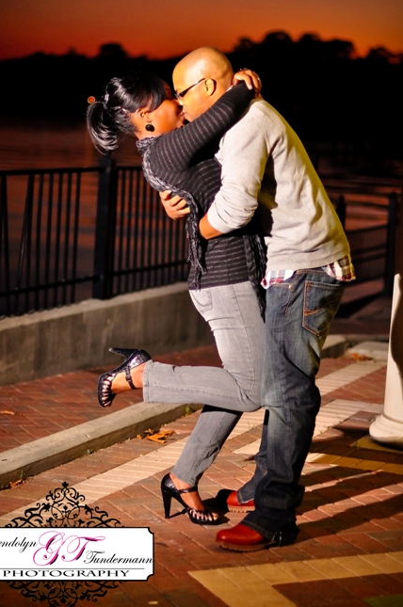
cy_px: 284
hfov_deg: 16.2
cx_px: 194
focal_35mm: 84
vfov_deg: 24.2
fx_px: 1415
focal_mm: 50
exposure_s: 1/250
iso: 500
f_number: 1.4
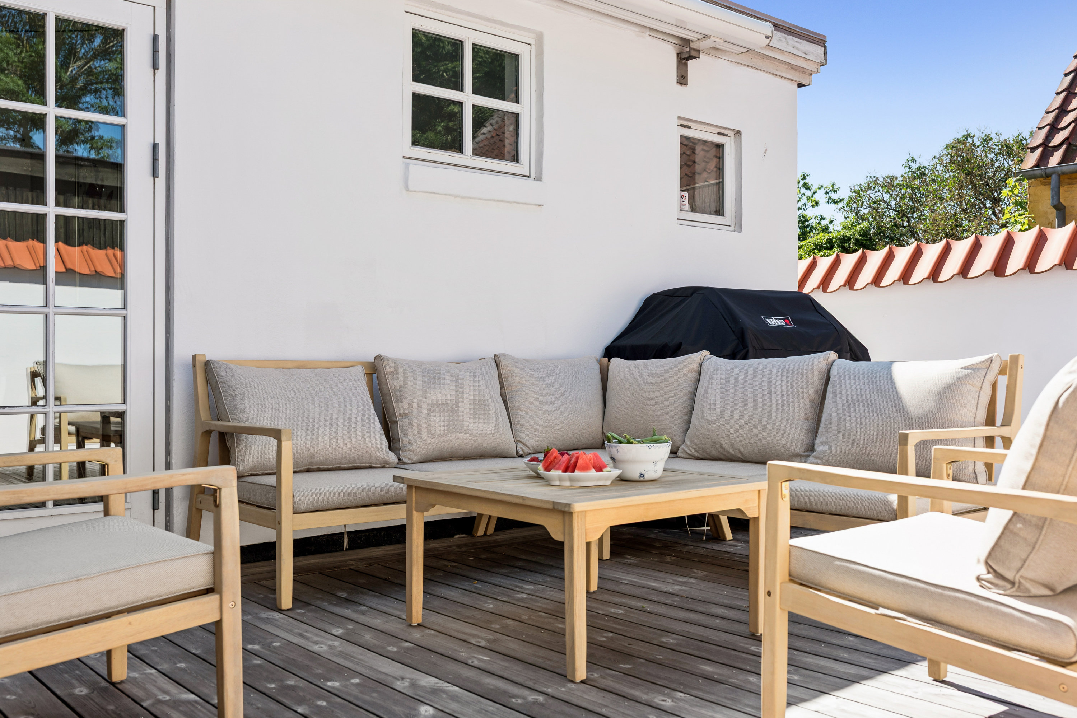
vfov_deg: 37.9
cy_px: 359
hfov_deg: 54.4
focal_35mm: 35
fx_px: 1047
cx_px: 538
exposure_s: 1/350
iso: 200
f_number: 9.5
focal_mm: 35
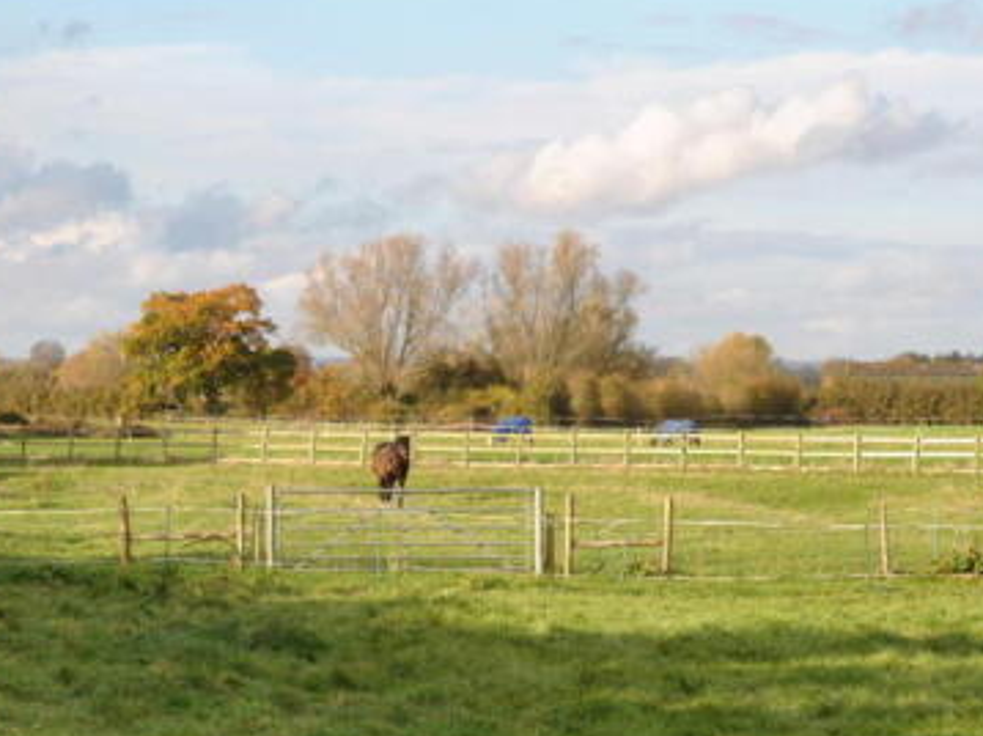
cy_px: 339
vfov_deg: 10.2
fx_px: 4111
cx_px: 420
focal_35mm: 145
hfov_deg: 13.6
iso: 100
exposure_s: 1/200
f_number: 7.1
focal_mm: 55
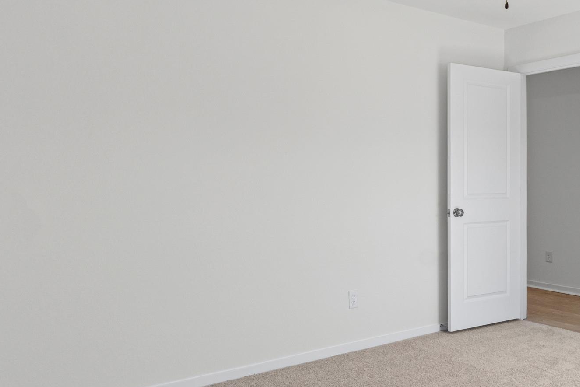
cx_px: 411
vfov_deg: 38.9
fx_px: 548
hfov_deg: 54.0
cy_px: 188
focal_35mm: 34
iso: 250
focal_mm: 12
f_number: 9
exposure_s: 1/20
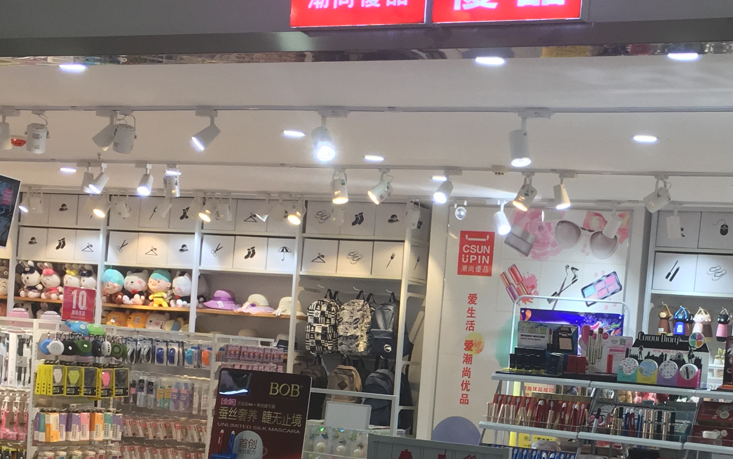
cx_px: 519
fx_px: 1438
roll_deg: -4.9
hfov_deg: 28.3
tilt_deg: -4.4
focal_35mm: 72
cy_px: 463
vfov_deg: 17.7
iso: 32
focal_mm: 4.15
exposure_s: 1/50
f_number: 2.2
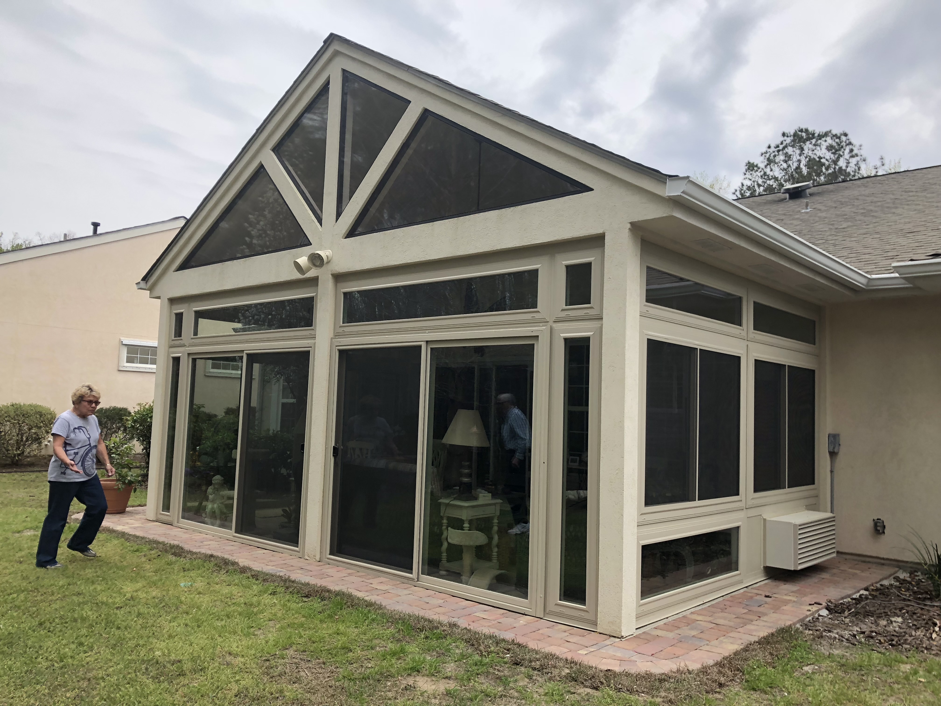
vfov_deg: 49.7
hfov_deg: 63.4
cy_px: 353
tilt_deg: +4.1
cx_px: 470
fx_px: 761
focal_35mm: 28
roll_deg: -2.0
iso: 20
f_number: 1.8
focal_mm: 4
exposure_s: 1/695
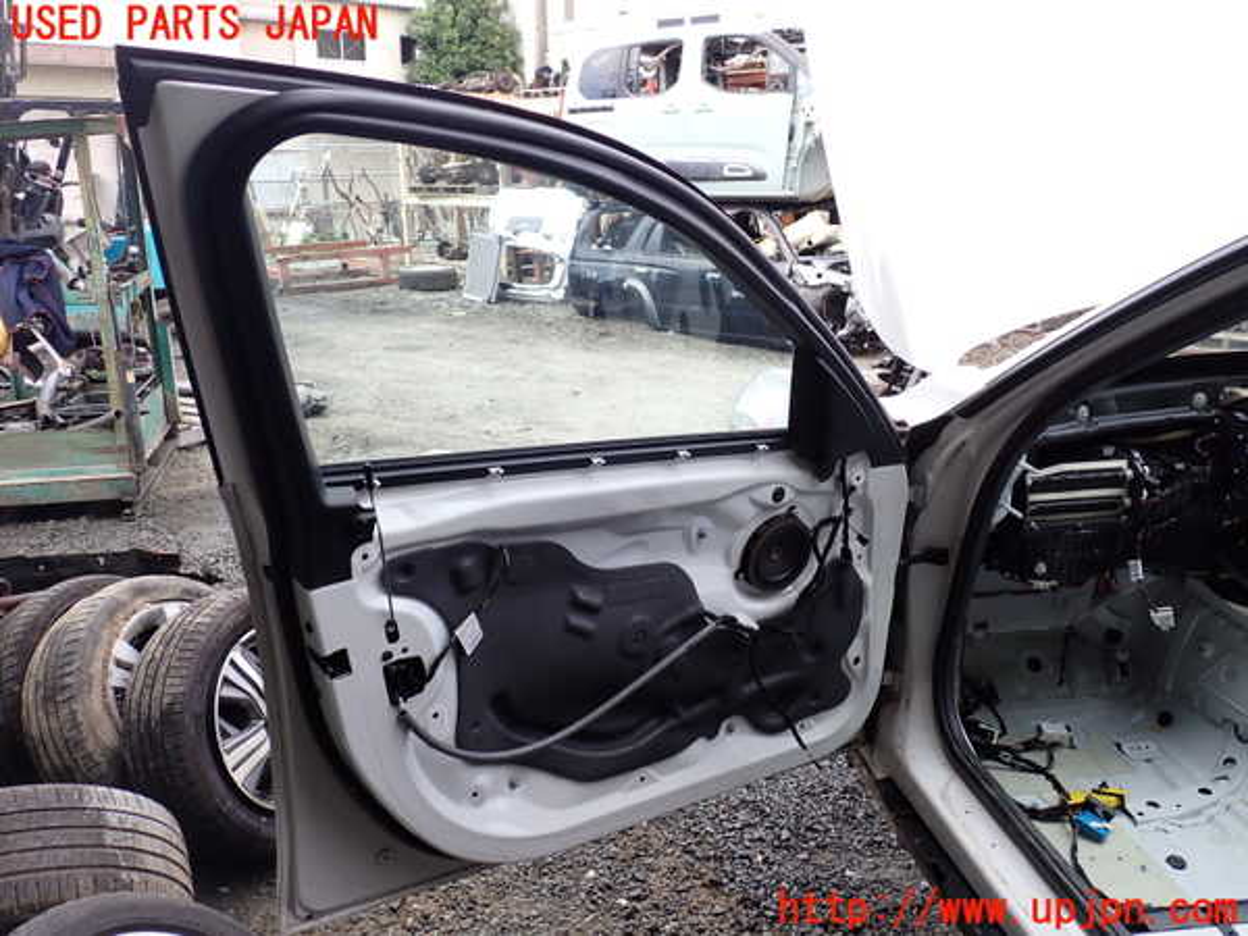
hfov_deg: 60.0
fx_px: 1082
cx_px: 624
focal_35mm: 30
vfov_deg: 46.8
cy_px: 468
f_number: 3.2
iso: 100
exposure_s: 1/200
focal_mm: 5.4
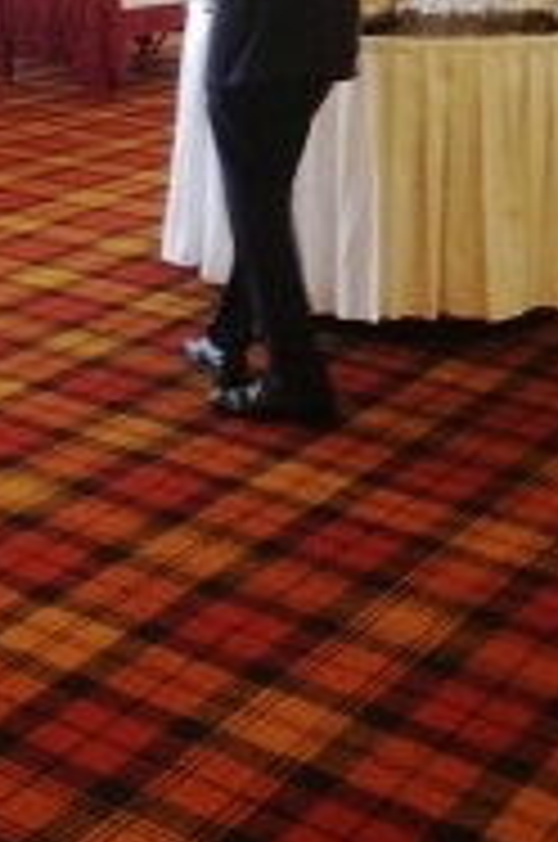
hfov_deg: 17.2
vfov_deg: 25.7
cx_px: 81
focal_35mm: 78
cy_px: 212
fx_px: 1820
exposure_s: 1/20
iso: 320
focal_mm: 4.28
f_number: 2.4
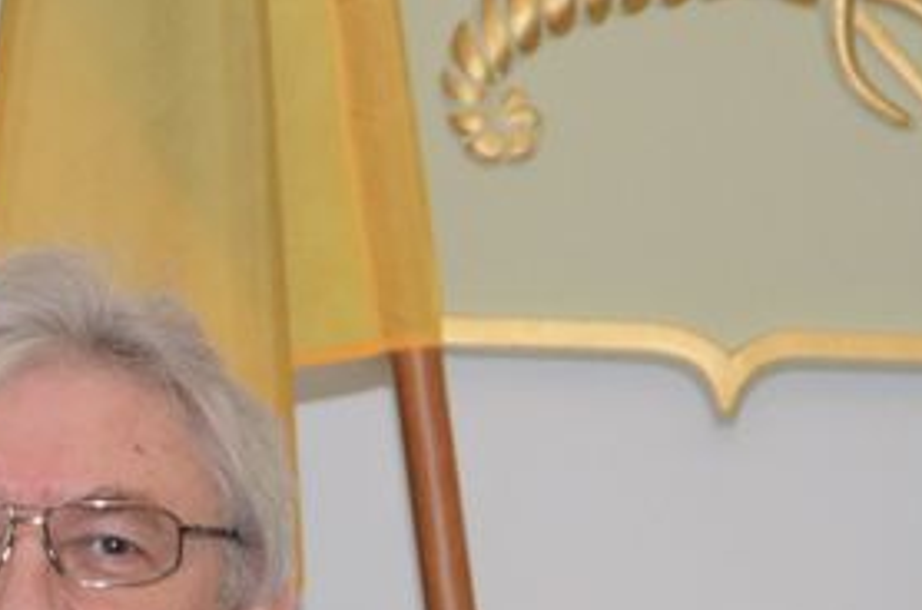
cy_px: 1530
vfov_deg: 5.0
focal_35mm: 265
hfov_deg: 7.7
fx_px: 6759
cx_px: -325
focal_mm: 35
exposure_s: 1/200
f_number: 4.5
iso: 1000
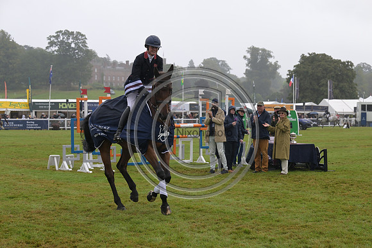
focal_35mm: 77
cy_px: 124
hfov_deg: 26.3
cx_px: 186
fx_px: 796
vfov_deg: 17.7
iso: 560
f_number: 5.6
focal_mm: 77
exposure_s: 1/800
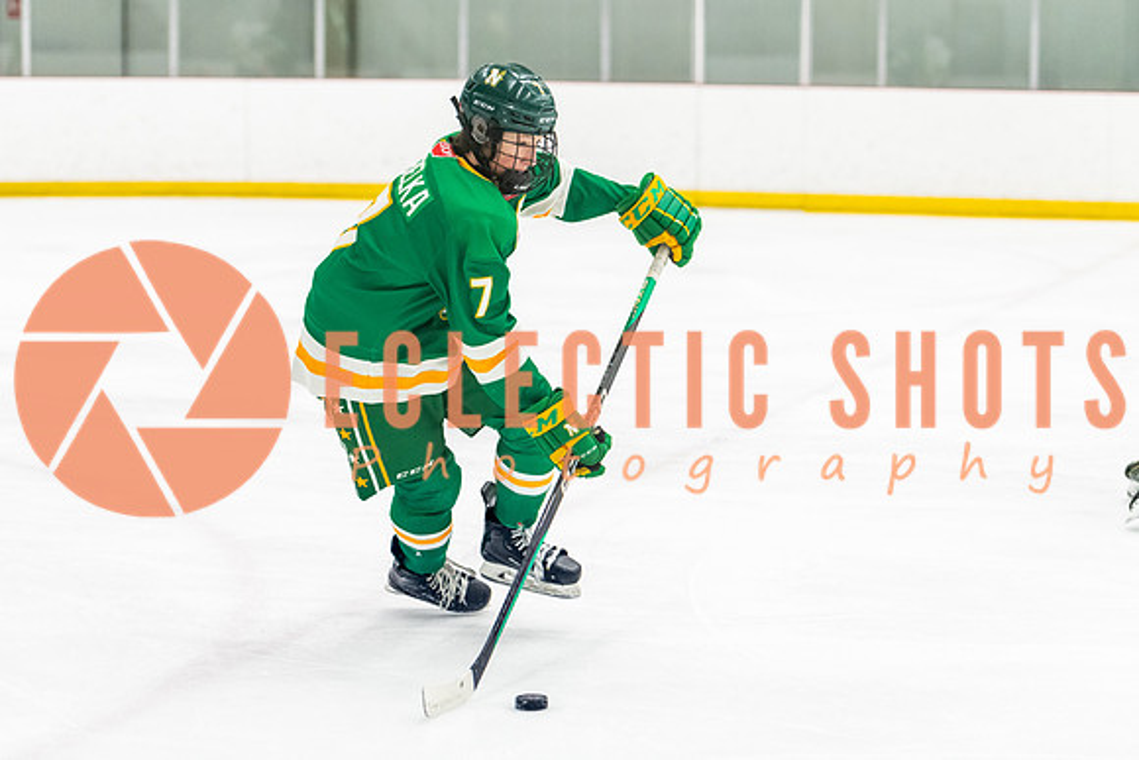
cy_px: 345
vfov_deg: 13.2
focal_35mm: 104
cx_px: 570
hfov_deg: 19.7
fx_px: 3285
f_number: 2.8
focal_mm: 92
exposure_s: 1/800
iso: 3200
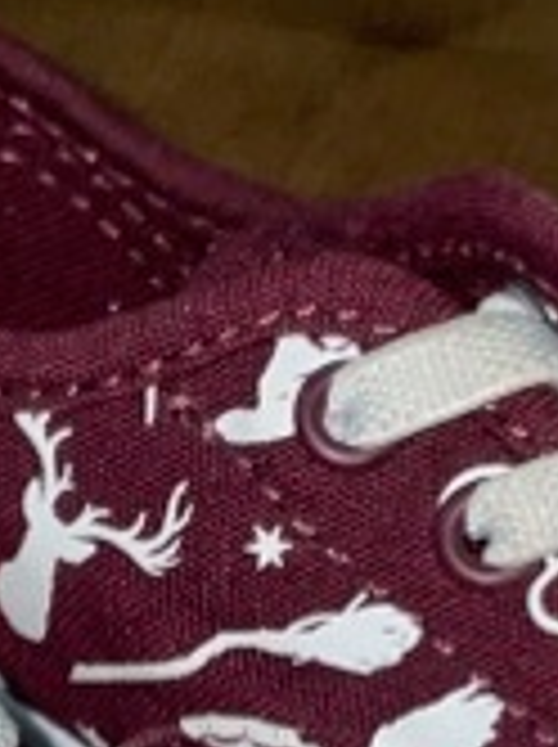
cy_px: 1008
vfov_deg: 12.2
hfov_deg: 9.4
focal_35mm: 157
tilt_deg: -42.6
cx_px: 198
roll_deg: -1.7
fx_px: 3383
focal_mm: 4.2
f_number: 1.6
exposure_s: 1/33
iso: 40
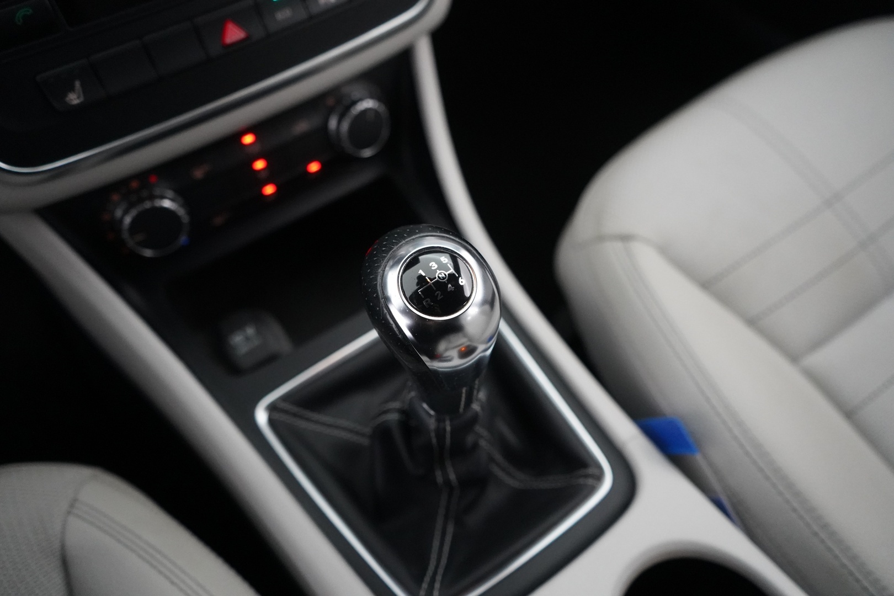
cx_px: 447
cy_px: 298
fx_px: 695
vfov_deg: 46.4
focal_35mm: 28
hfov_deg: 65.5
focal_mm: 28
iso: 8000
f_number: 3.5
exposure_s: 1/60
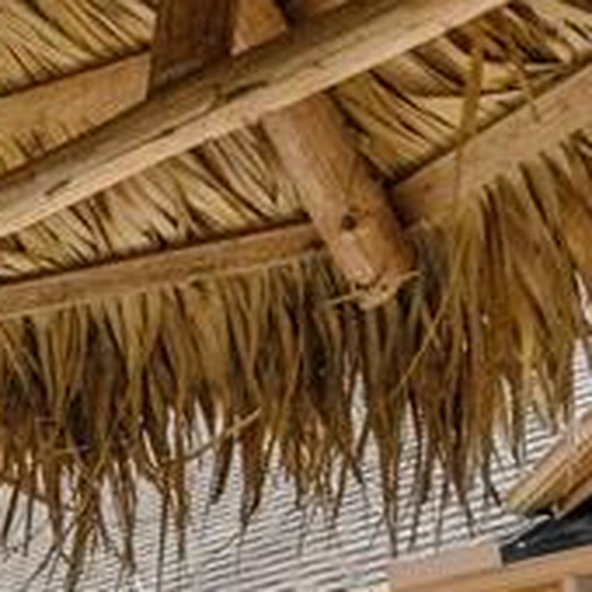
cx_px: -885
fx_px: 1587
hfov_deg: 13.8
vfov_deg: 18.2
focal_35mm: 82
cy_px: 956
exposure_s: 1/1600
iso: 1250
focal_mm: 16
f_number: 8
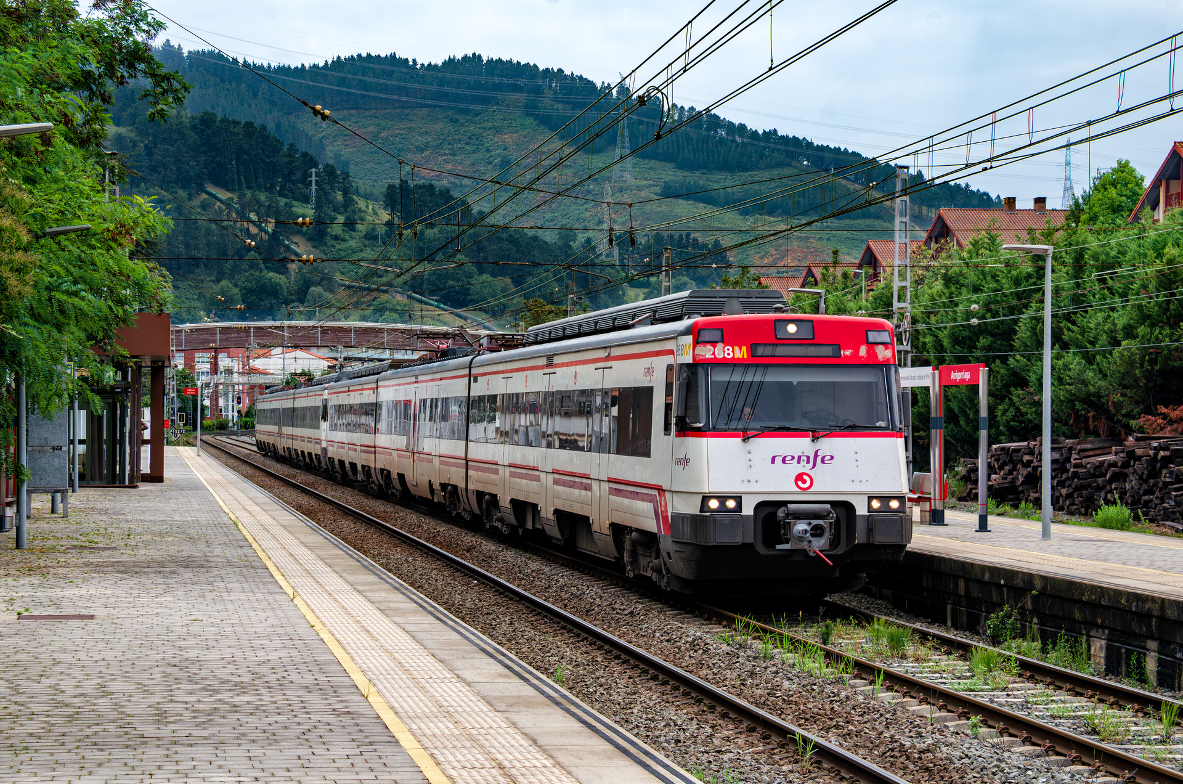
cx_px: 592
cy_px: 392
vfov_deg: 16.2
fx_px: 2755
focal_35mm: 84
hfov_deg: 24.2
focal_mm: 56
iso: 500
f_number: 8
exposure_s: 1/640
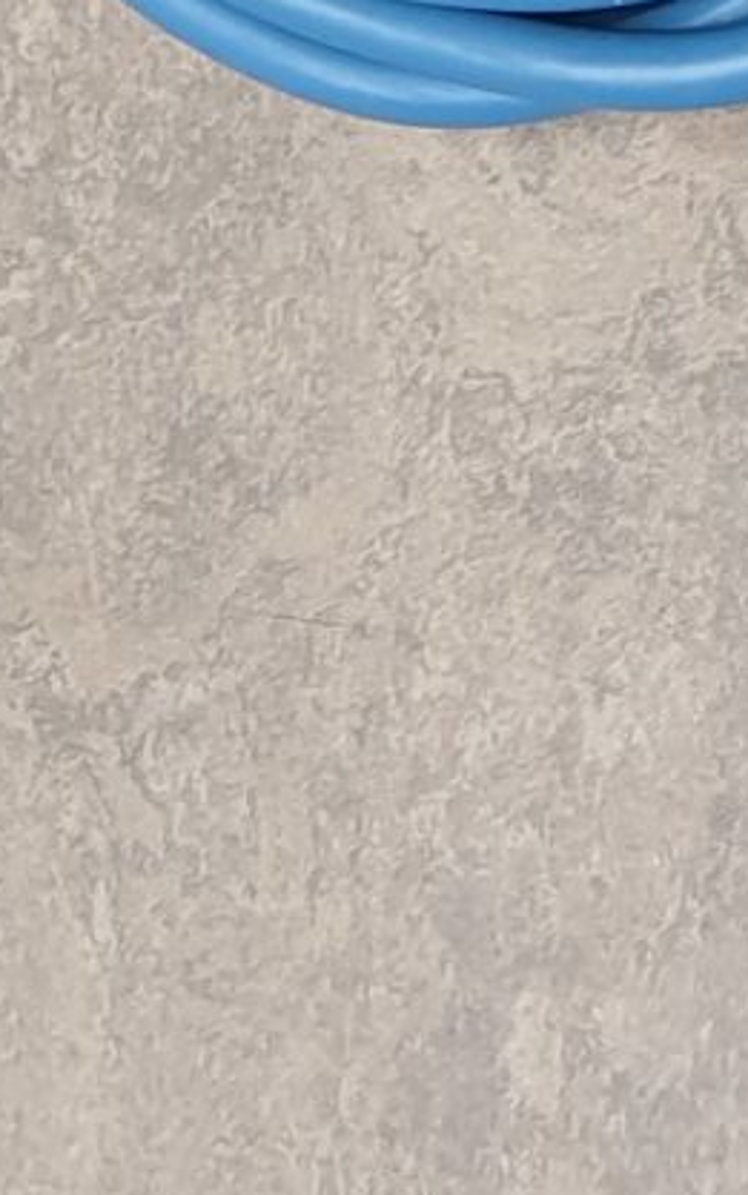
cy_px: 481
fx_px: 5507
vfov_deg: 12.4
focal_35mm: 169
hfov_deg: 7.8
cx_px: 258
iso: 80
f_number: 2.4
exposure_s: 1/50
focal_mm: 4.3
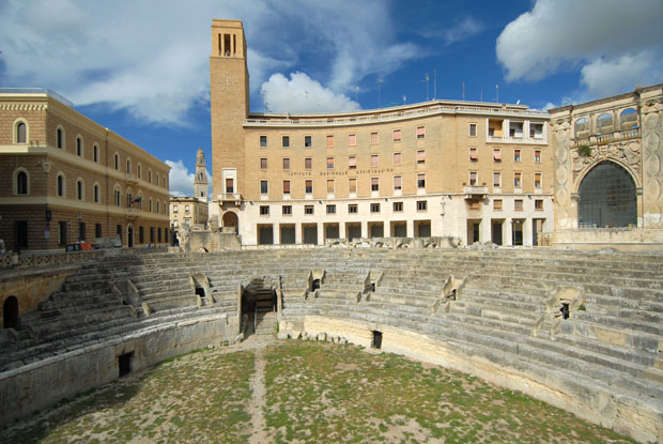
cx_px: 332
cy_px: 222
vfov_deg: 67.5
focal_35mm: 18
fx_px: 332
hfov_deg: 89.9
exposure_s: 1/500
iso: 100
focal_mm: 12
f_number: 4
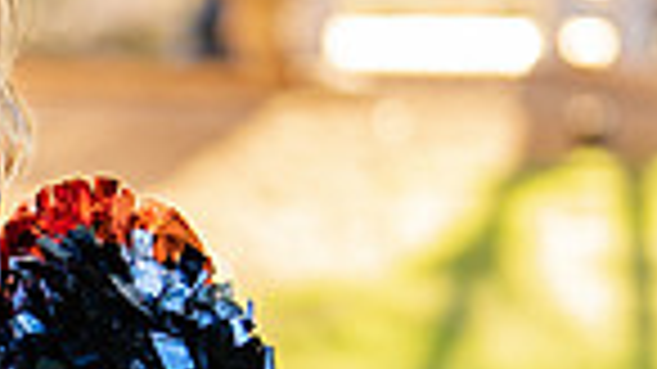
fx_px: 4615
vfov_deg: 4.6
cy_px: 404
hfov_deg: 8.1
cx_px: -63
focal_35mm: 265
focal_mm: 50
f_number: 1.2
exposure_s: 1/400
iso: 100
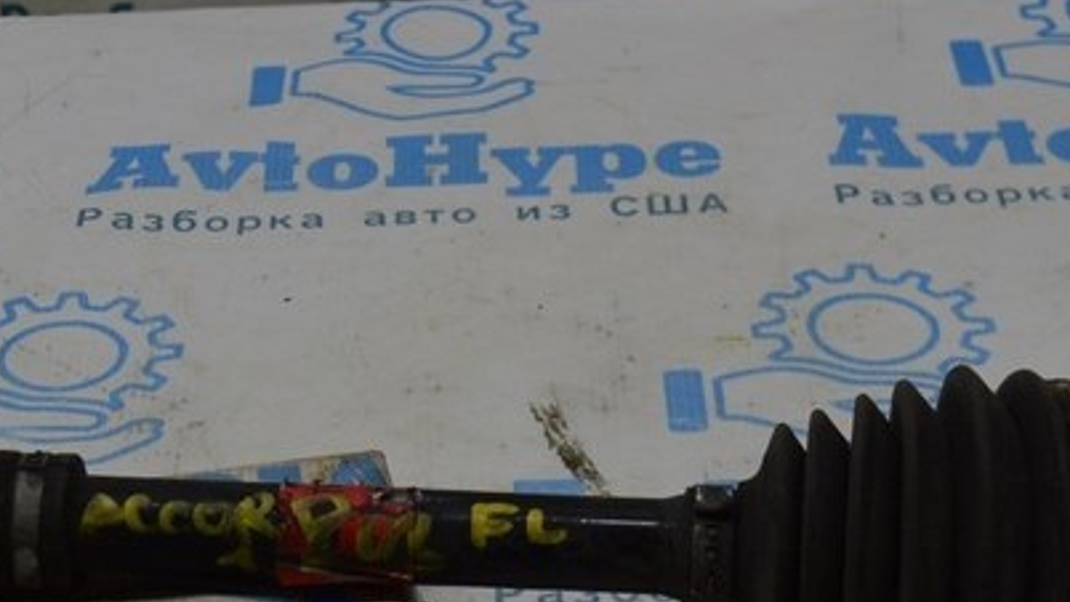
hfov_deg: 20.5
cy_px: 494
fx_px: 2950
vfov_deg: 11.6
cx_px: 386
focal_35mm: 104
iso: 400
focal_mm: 26
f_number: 5.6
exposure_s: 1/125
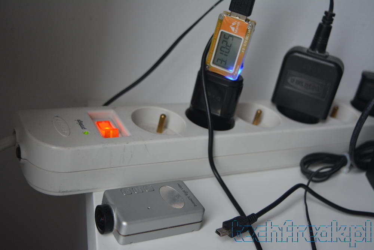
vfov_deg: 26.5
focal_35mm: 51
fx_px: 530
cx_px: 187
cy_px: 125
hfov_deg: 38.9
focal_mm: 34
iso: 800
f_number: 4.5
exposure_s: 1/50
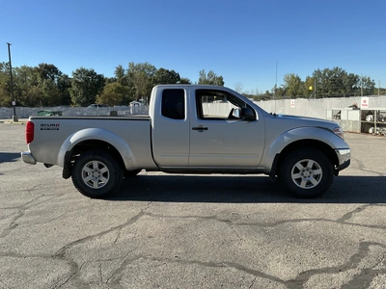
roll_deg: +1.7
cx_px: 193
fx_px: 312
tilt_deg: -4.5
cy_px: 144
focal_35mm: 28
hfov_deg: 63.4
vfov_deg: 49.7
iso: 25
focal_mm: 3
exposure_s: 1/1195
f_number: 1.8
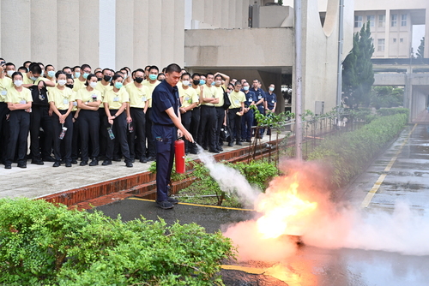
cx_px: 214
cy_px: 143
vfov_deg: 29.3
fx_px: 548
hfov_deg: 42.7
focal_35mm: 46
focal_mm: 46
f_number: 4.5
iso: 1000
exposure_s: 1/125
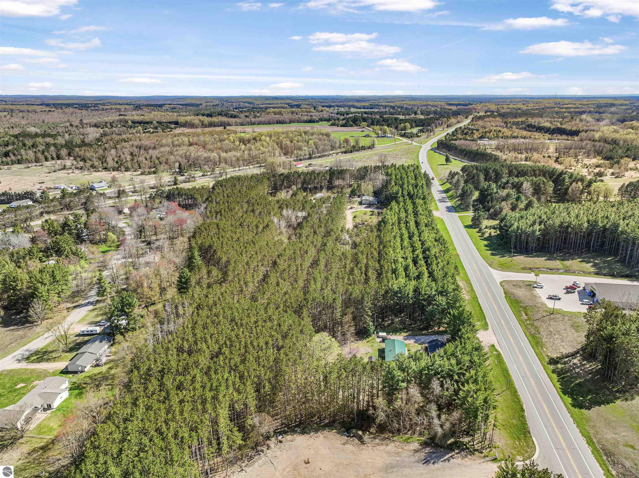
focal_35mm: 24
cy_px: 239
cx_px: 320
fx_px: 443
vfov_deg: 56.8
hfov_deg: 71.6
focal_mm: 12.29
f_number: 2.8
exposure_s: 1/640
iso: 200
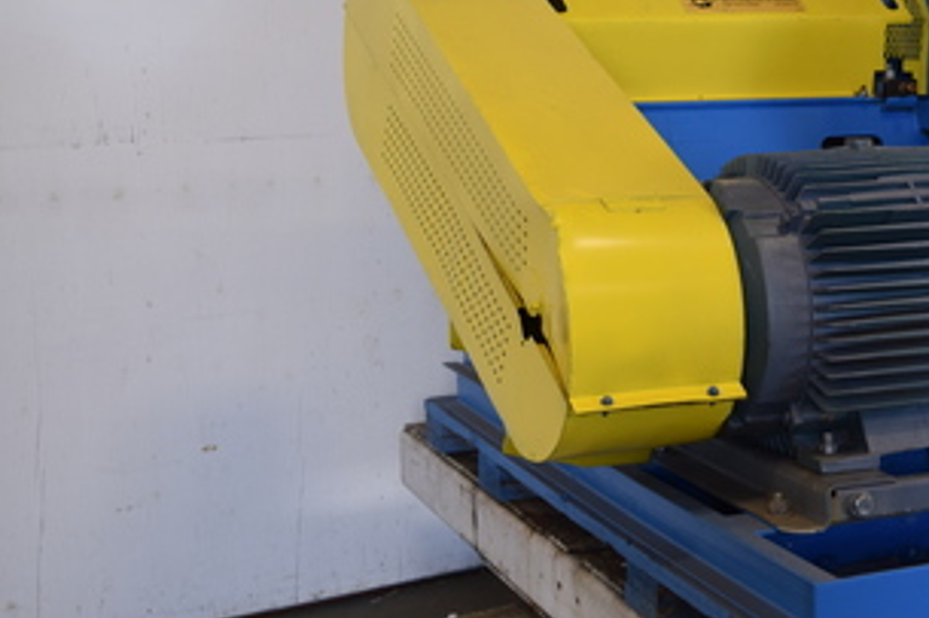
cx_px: 728
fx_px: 1651
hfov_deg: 30.7
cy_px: 260
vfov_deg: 21.2
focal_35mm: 64
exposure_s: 1/80
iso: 400
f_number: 4.5
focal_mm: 26
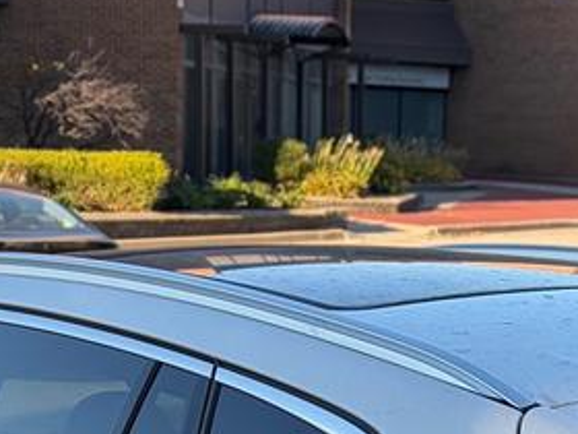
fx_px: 1987
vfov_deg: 11.6
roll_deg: -1.8
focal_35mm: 119
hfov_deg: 16.5
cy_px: 765
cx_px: 421
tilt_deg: -18.1
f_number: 1.6
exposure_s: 1/1048
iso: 64
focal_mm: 5.96
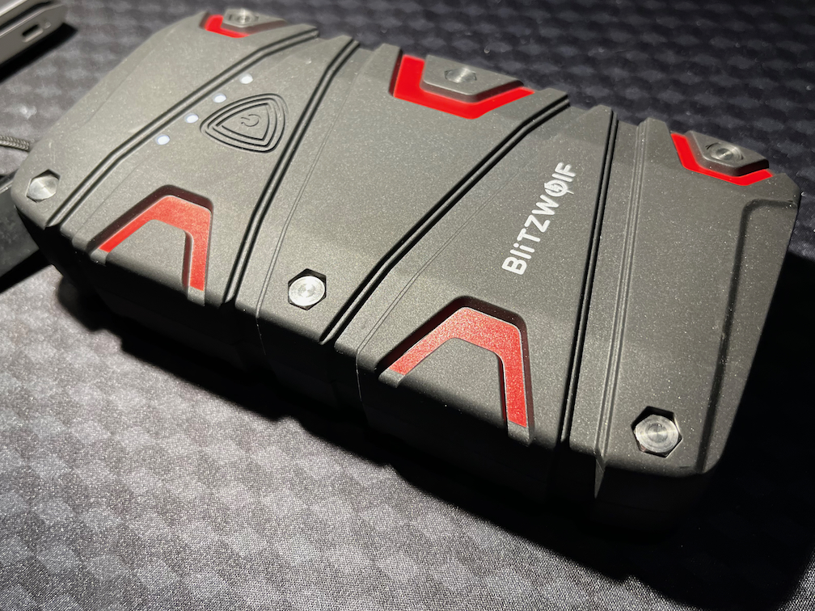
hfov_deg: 55.3
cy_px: 265
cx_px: 415
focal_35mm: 33
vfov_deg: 42.9
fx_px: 777
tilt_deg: -51.4
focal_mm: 5.1
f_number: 1.6
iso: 125
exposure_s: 1/121
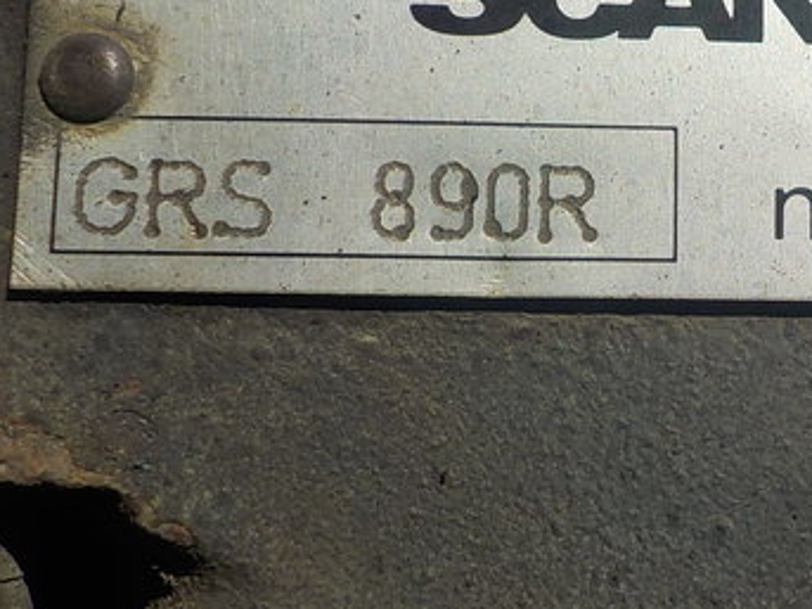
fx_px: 1313
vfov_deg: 26.0
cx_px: 729
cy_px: 244
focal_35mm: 56
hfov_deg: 32.7
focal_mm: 4.1
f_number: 6.6
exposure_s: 1/500
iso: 125
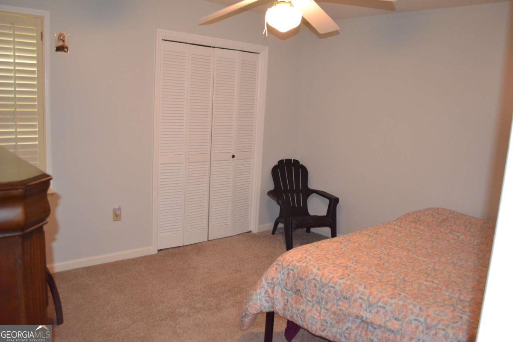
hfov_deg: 61.9
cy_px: 171
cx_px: 256
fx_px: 427
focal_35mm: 30
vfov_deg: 43.6
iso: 2500
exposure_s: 1/60
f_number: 3.8
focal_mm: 20
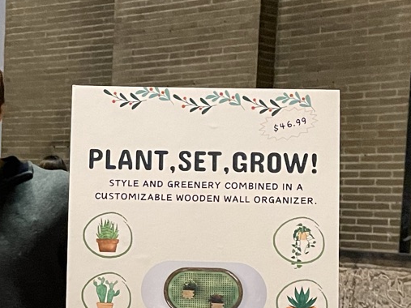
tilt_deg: -4.2
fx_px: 973
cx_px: -72
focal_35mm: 82
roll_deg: -0.4
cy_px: 274
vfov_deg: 17.7
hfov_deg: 22.2
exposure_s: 1/28
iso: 640
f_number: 1.6
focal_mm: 4.2
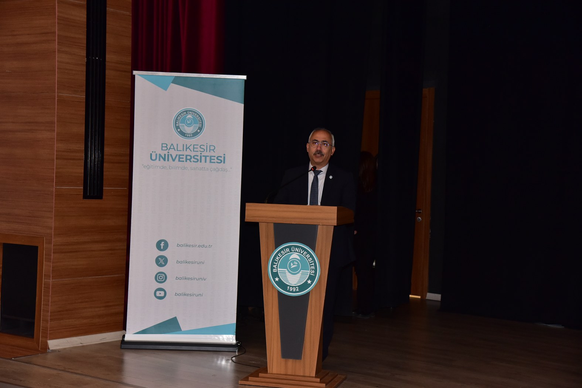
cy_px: 194
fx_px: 1051
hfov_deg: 31.0
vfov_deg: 20.9
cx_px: 291
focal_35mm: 65
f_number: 6.3
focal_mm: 65
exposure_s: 1/200
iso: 2500
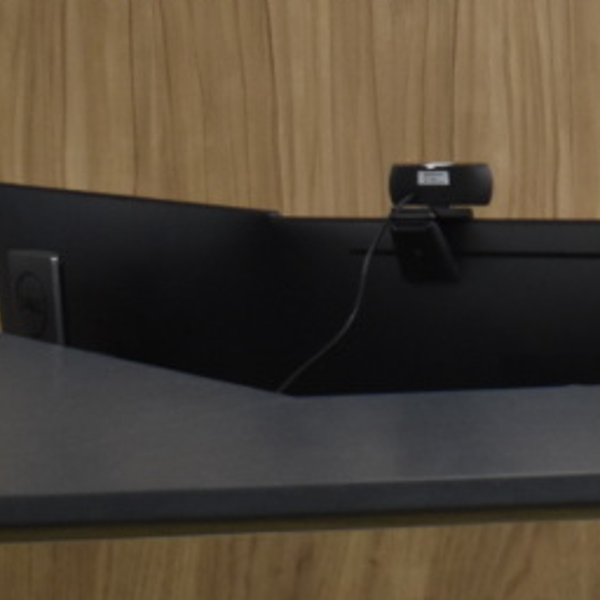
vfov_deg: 9.3
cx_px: 926
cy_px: -26
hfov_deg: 9.1
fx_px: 3657
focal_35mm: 186
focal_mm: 25
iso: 900
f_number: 4
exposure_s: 1/125
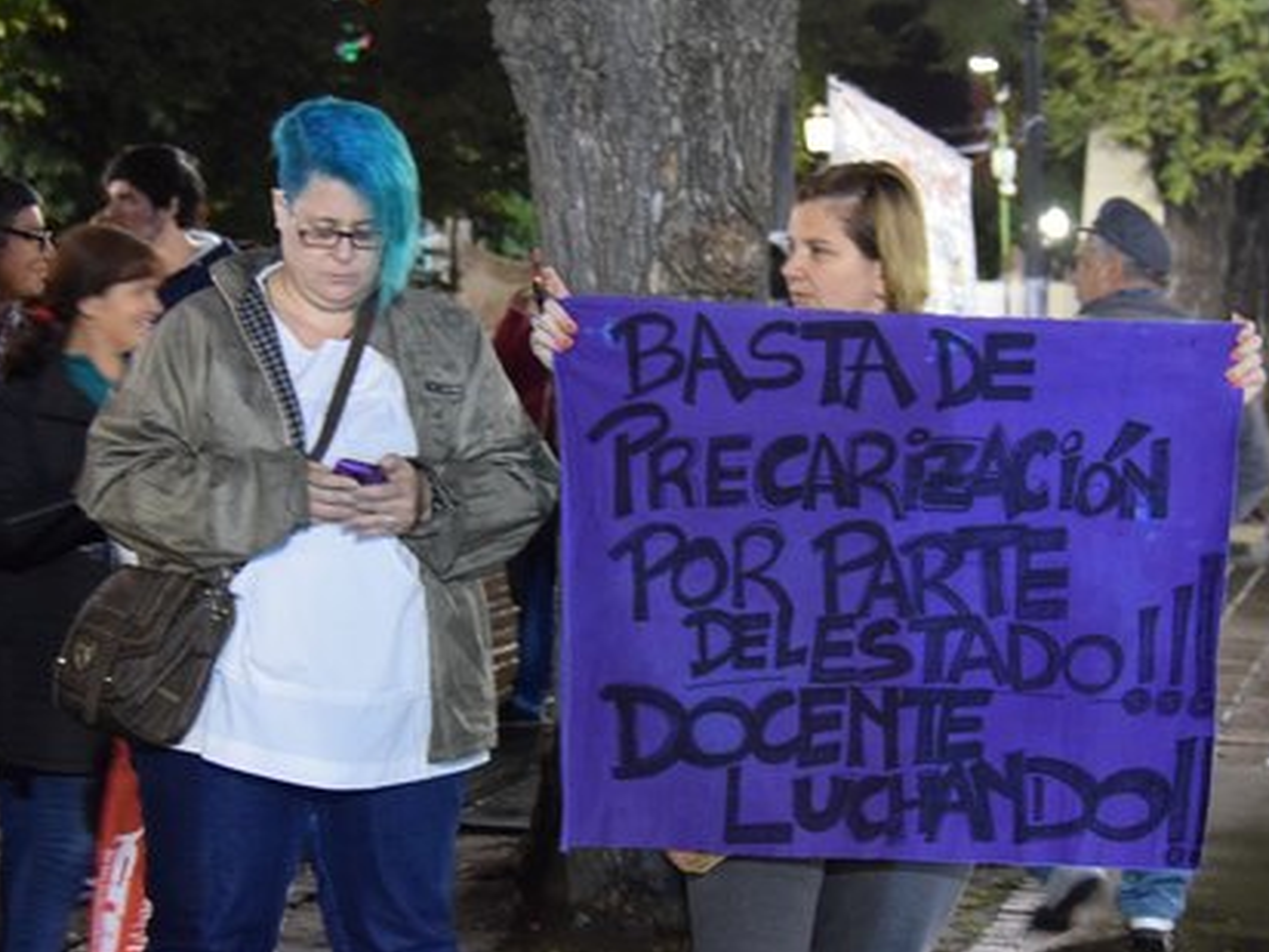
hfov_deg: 21.3
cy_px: 476
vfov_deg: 16.1
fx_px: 3373
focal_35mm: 92
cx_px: 662
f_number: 5.3
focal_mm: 56
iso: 3200
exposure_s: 1/13
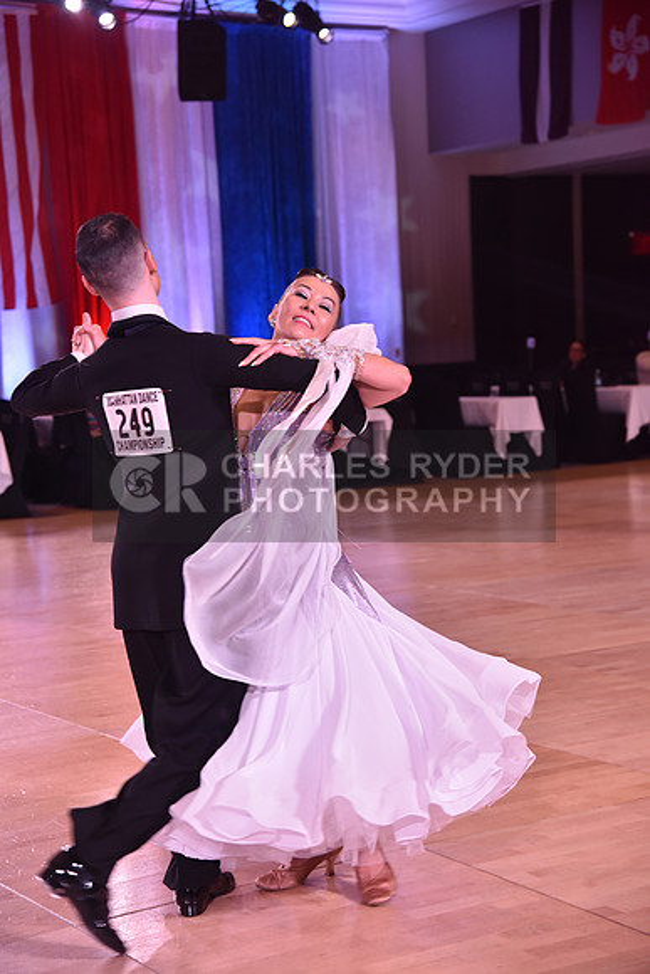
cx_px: 325
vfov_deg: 30.5
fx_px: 1786
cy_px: 487
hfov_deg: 20.6
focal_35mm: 66
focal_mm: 66
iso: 1250
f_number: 4.5
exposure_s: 1/250
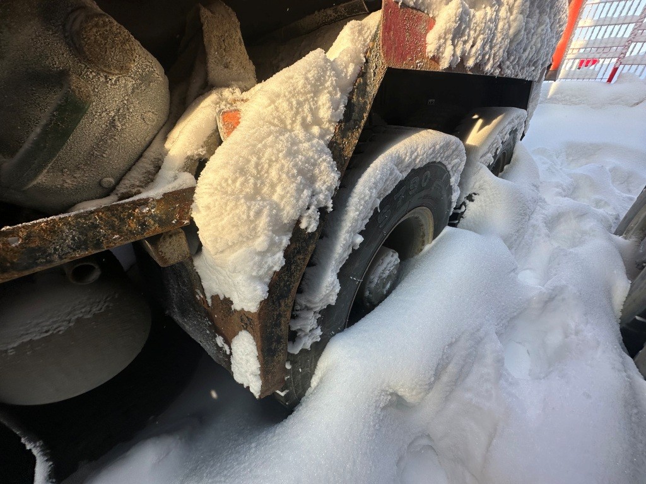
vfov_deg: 85.7
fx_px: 261
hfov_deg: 102.1
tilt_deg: -31.7
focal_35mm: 14
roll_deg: -0.1
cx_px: 323
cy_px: 242
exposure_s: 1/243
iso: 40
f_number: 2.2
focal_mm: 2.22
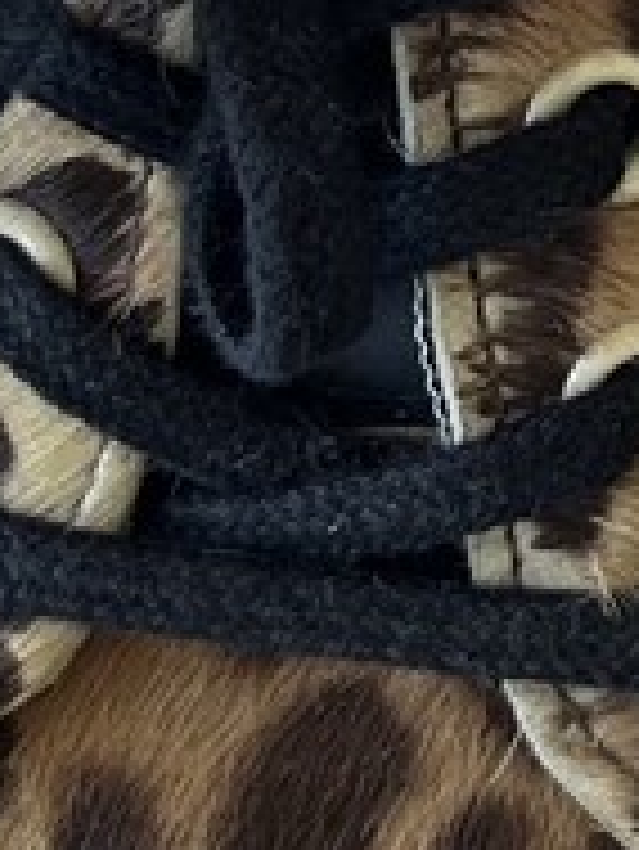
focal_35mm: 183
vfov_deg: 10.4
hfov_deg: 7.9
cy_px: -501
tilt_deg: -85.0
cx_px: 1138
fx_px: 4499
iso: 100
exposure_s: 1/122
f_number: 1.6
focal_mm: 5.1
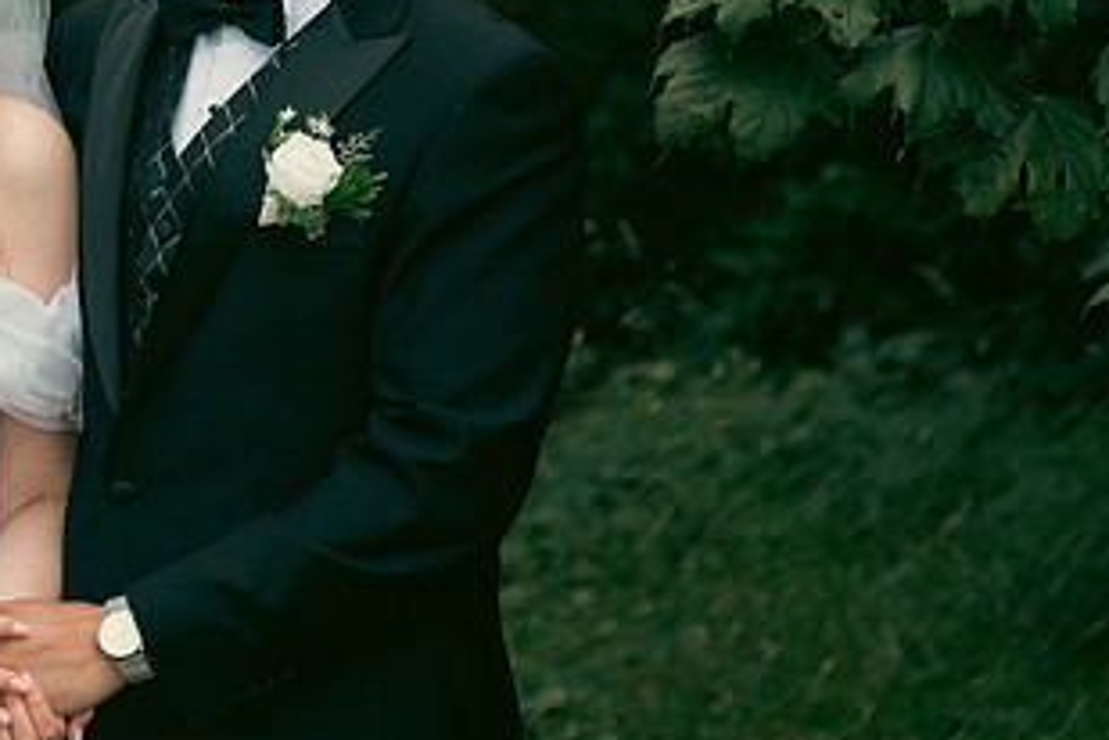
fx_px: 4620
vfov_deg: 9.1
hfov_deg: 13.6
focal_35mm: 150
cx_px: 108
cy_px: 81
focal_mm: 80
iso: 800
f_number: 3.5
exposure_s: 1/160
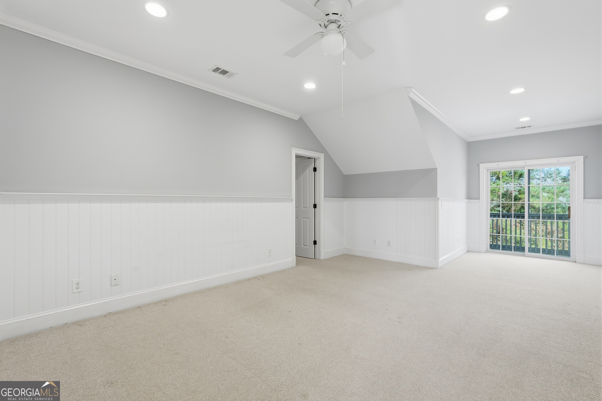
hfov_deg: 96.7
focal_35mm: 16
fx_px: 268
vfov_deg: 73.8
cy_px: 200
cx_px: 301
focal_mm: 16
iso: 320
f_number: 9
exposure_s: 1/200
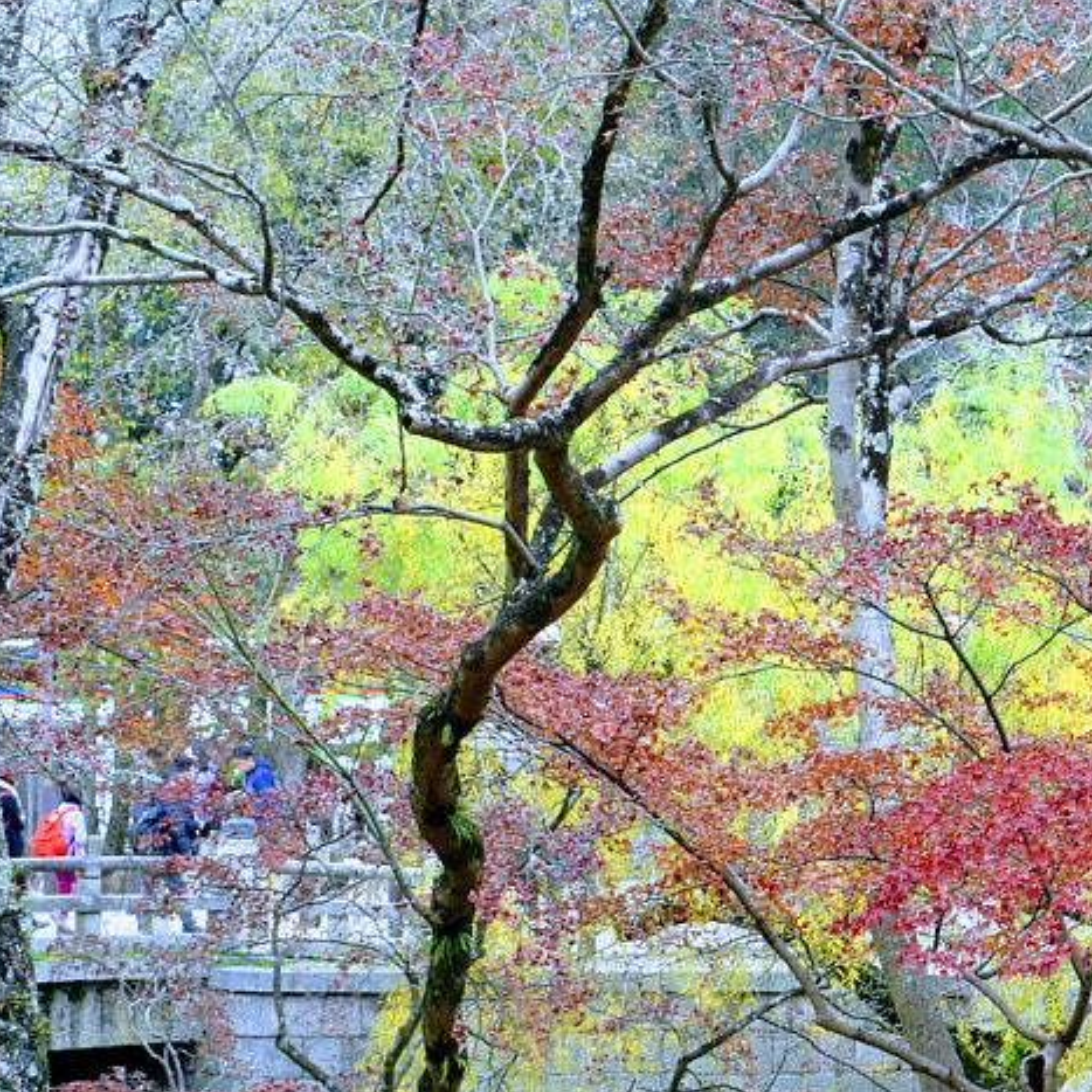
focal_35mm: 135
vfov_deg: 12.8
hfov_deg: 12.6
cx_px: 1249
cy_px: 851
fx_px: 4834
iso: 400
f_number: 7.1
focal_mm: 31
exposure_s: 1/200
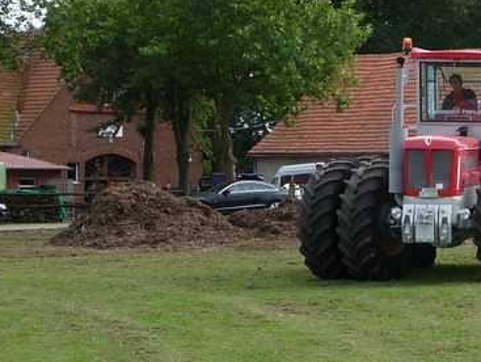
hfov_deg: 14.3
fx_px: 1878
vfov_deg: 11.0
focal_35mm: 135
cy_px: 220
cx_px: 506
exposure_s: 1/125
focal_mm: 10.5
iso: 100
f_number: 4.5
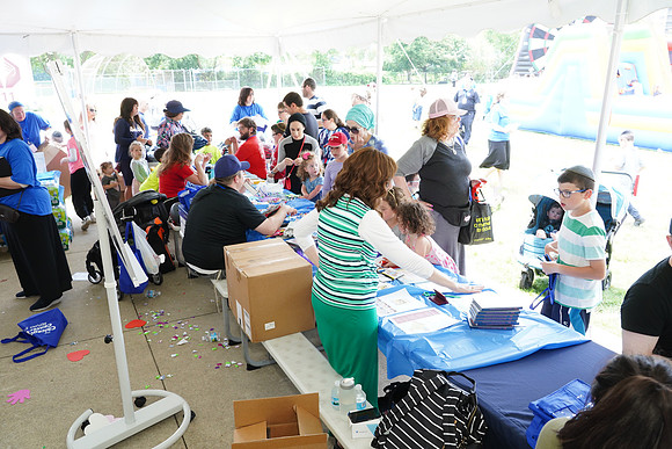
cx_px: 336
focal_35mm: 28
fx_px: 523
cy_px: 224
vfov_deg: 46.4
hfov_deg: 65.5
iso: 1250
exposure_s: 1/125
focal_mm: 28
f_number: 7.1
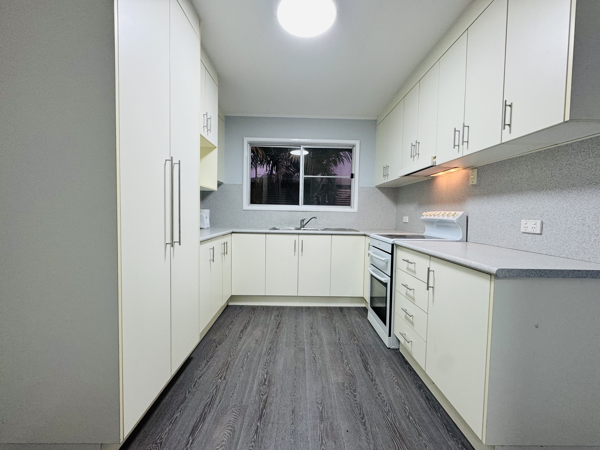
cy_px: 225
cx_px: 300
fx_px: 243
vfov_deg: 85.7
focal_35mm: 14
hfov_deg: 102.1
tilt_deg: -2.4
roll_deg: -0.8
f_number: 2.2
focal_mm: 2.22
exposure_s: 1/100
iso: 160
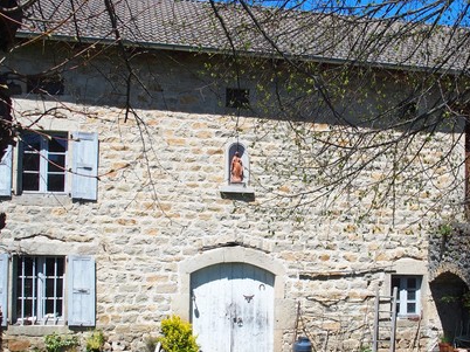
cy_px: 242
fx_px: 692
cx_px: 292
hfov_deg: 37.3
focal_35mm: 51
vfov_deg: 28.3
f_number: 4.5
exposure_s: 1/500
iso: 100
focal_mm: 6.7
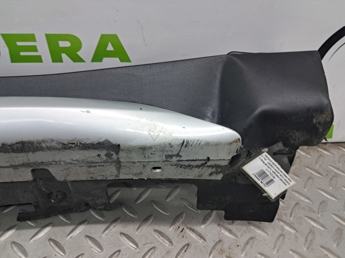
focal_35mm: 27
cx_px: 172
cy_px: 129
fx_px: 269
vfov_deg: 51.3
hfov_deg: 65.4
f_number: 1.8
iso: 125
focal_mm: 4
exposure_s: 1/50
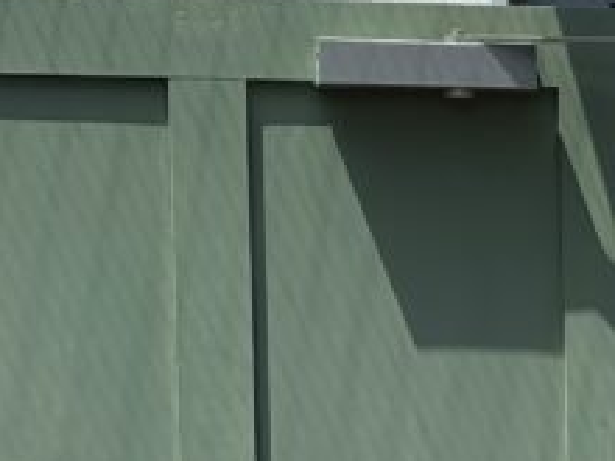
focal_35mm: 223
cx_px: 1423
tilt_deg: -3.0
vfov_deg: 6.6
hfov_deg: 8.2
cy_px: 590
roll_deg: +0.1
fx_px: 3962
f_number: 1.78
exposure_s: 1/2494
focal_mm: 6.76
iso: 80
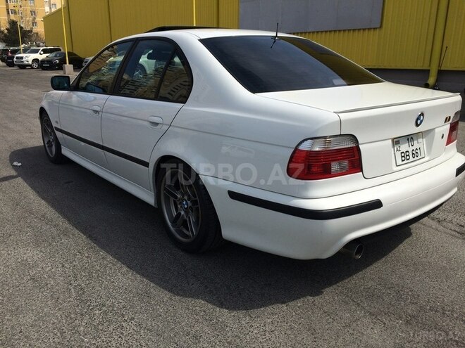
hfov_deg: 61.7
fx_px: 390
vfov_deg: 48.2
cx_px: 232
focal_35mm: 29
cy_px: 174
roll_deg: -0.3
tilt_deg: -16.5
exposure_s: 1/2740
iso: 32
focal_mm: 4.15
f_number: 2.2
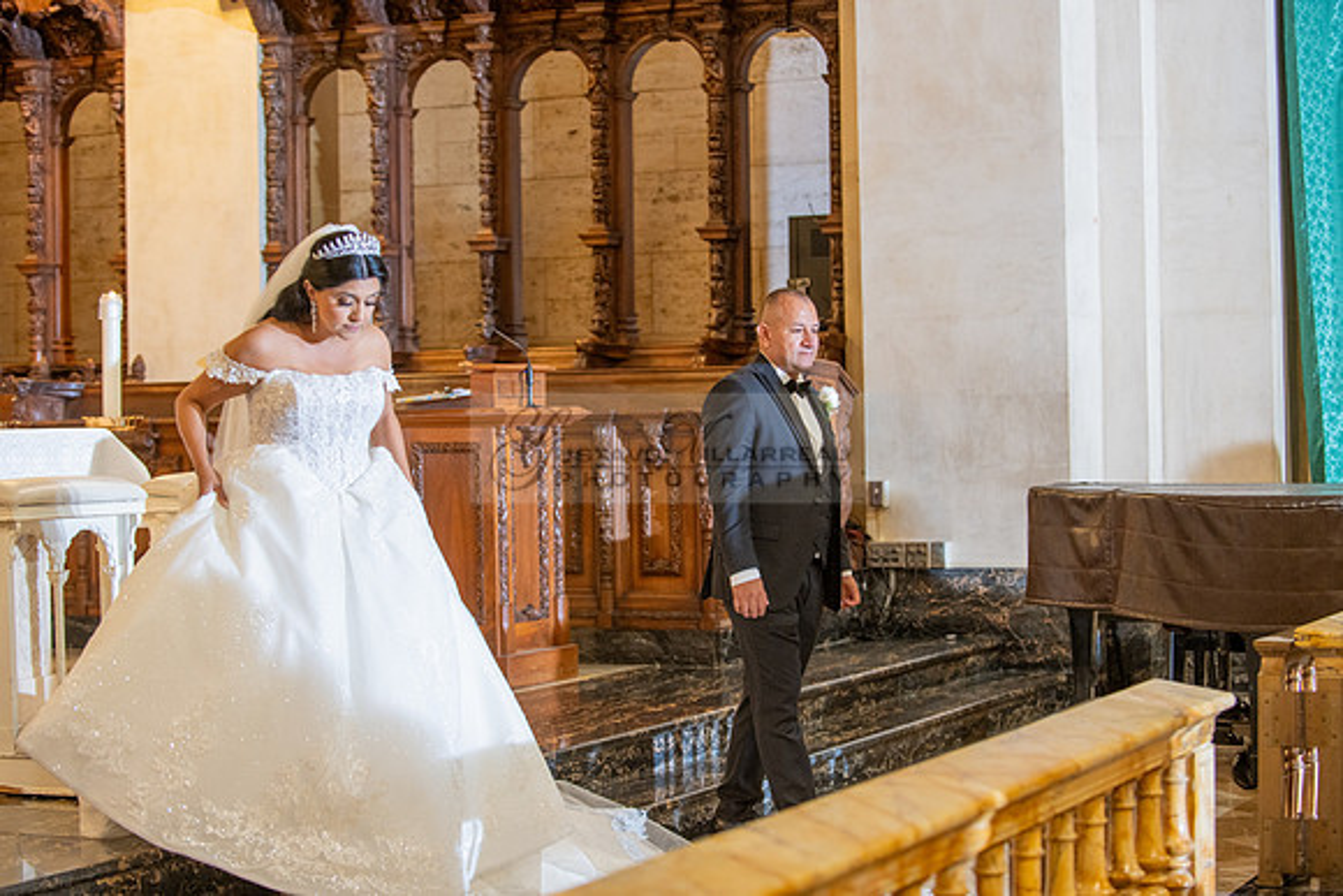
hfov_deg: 28.8
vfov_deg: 19.5
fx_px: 2612
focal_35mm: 70
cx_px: 672
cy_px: 448
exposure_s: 1/100
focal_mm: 70
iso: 1000
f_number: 2.8
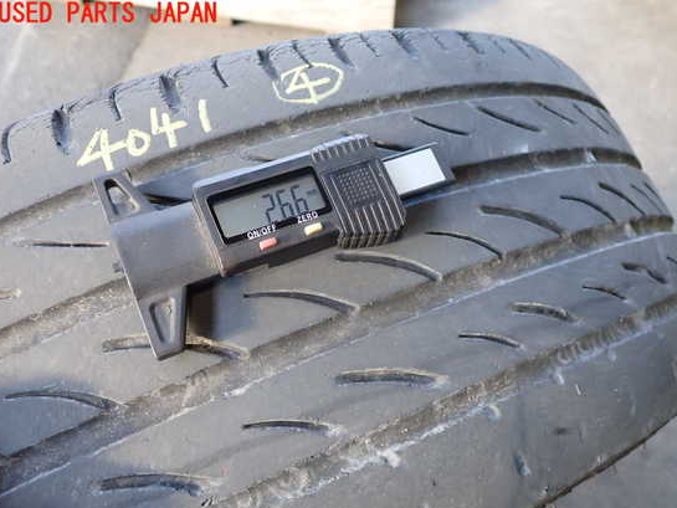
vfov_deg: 42.9
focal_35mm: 33
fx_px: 646
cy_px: 278
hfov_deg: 55.3
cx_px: 364
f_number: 2.3
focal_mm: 5.4
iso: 200
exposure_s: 1/60
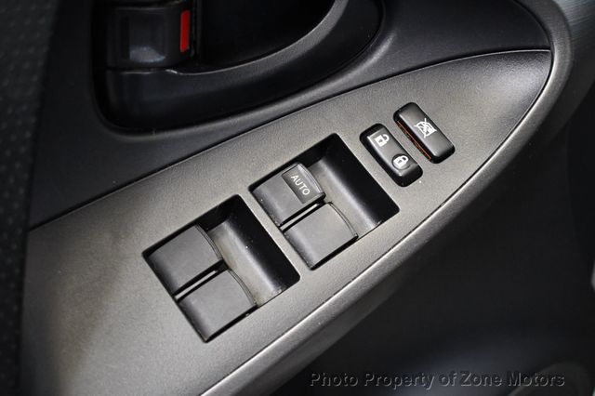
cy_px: 198
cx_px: 298
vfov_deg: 26.5
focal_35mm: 51
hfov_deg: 38.9
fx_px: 842
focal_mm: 34
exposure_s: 1/60
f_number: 4.5
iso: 3600
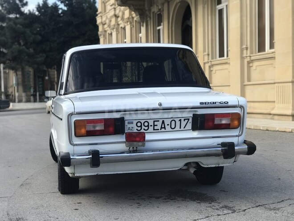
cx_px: 147
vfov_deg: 25.7
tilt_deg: -0.7
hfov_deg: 33.8
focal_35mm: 57
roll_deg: +0.9
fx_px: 484
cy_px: 110
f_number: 2.8
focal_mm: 6.6
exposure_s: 1/198
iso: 20
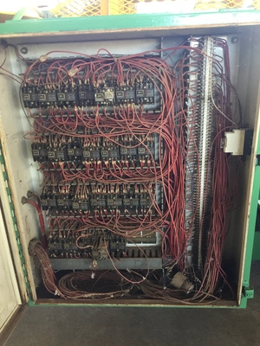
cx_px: 130
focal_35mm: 29
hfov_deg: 48.2
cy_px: 173
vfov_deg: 61.7
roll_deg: +4.5
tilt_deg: -18.0
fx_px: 290
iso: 50
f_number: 2.2
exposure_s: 1/30
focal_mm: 4.15
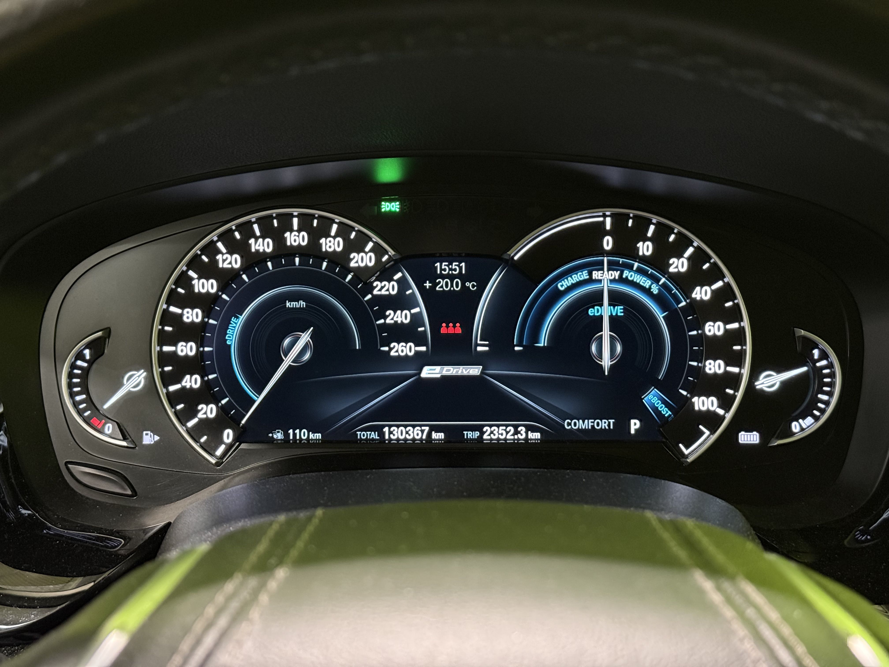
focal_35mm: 48
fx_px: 1233
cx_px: 444
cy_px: 334
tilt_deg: -16.4
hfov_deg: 39.7
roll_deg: +0.5
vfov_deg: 30.3
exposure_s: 1/26
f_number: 1.78
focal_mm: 6.76
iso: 640
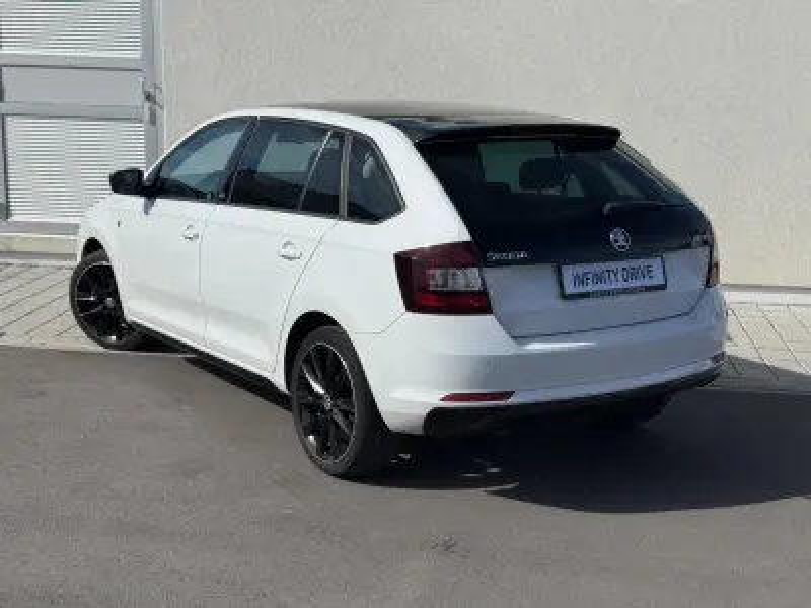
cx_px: 406
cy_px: 304
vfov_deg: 30.3
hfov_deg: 39.7
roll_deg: -1.6
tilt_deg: -11.4
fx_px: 1125
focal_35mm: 48
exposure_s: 1/11364
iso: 80
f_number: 1.78
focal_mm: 6.76
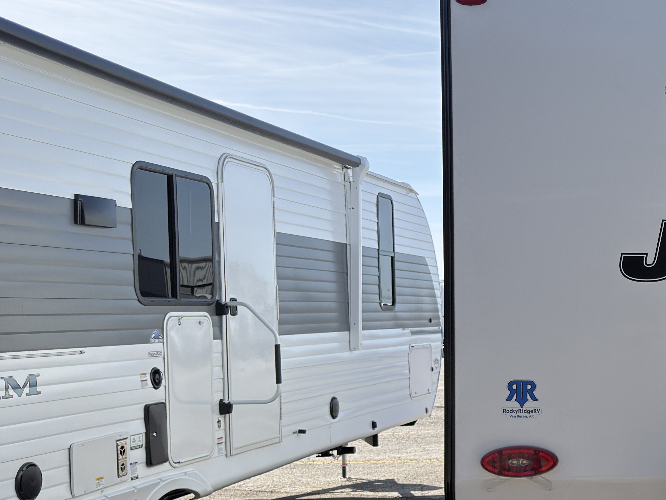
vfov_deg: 25.0
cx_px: 763
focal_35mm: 58
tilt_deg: -1.6
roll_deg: +0.1
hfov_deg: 29.4
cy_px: 364
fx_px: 1116
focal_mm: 6.76
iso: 80
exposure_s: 1/3610
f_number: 1.78
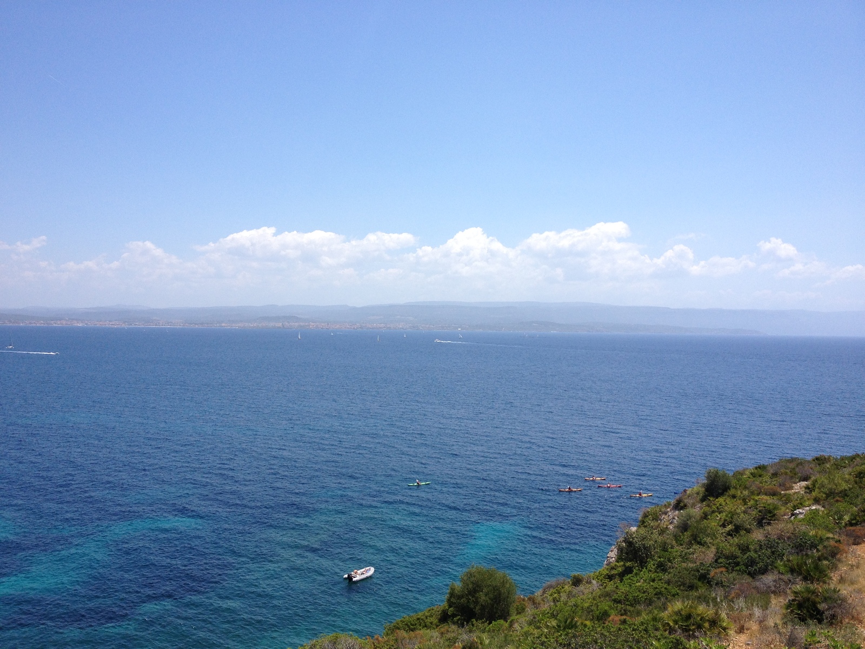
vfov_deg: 40.7
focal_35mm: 35
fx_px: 875
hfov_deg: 52.6
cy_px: 324
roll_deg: -0.7
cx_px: 432
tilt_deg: -3.5
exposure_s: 1/1972
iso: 50
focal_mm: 4.28
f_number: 2.4
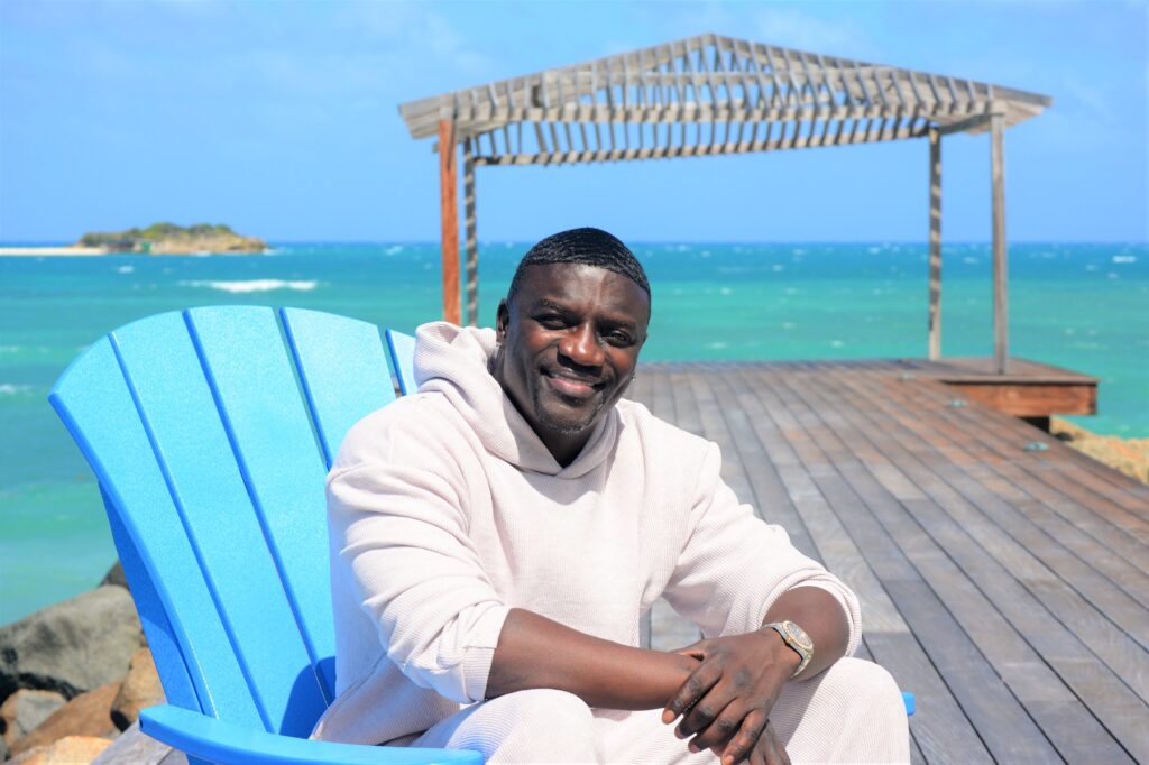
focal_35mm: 82
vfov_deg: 16.5
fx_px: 2632
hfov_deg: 24.6
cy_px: 382
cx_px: 574
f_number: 9
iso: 100
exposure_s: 1/320
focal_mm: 55
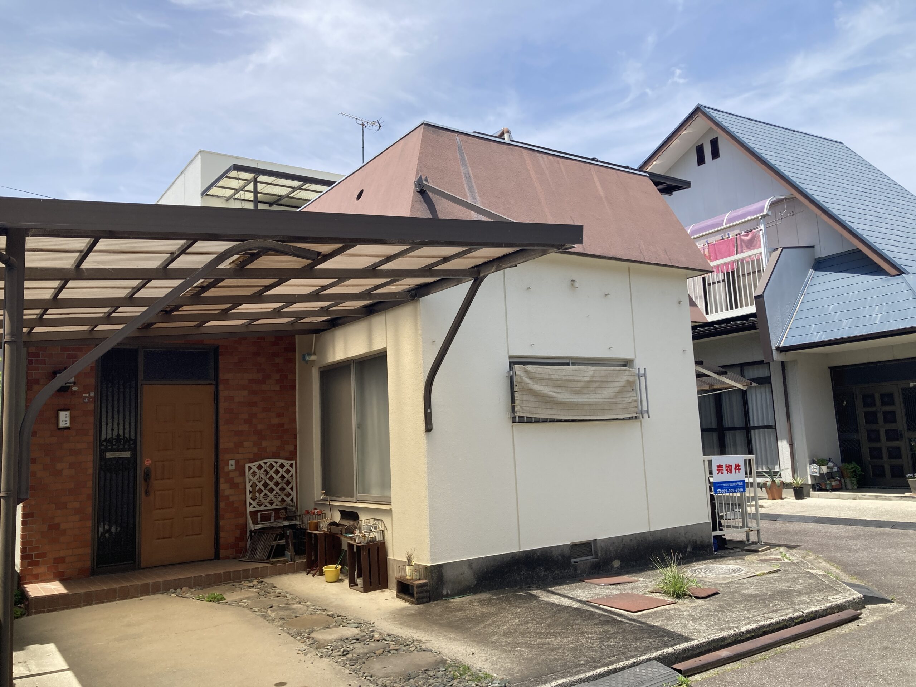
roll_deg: +4.3
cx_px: 458
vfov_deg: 49.7
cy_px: 344
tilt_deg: +8.6
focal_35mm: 28
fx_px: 741
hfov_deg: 63.4
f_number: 1.8
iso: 20
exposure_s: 1/1779
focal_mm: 3.99
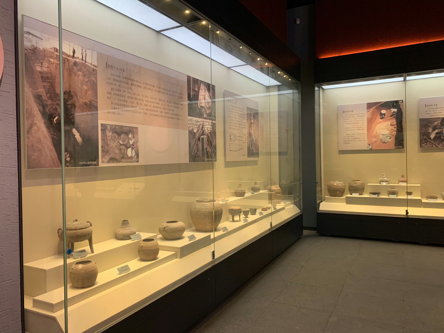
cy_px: 166
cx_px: 222
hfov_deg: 67.3
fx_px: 333
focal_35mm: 26
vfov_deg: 53.1
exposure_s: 1/60
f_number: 1.8
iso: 200
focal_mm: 4.25
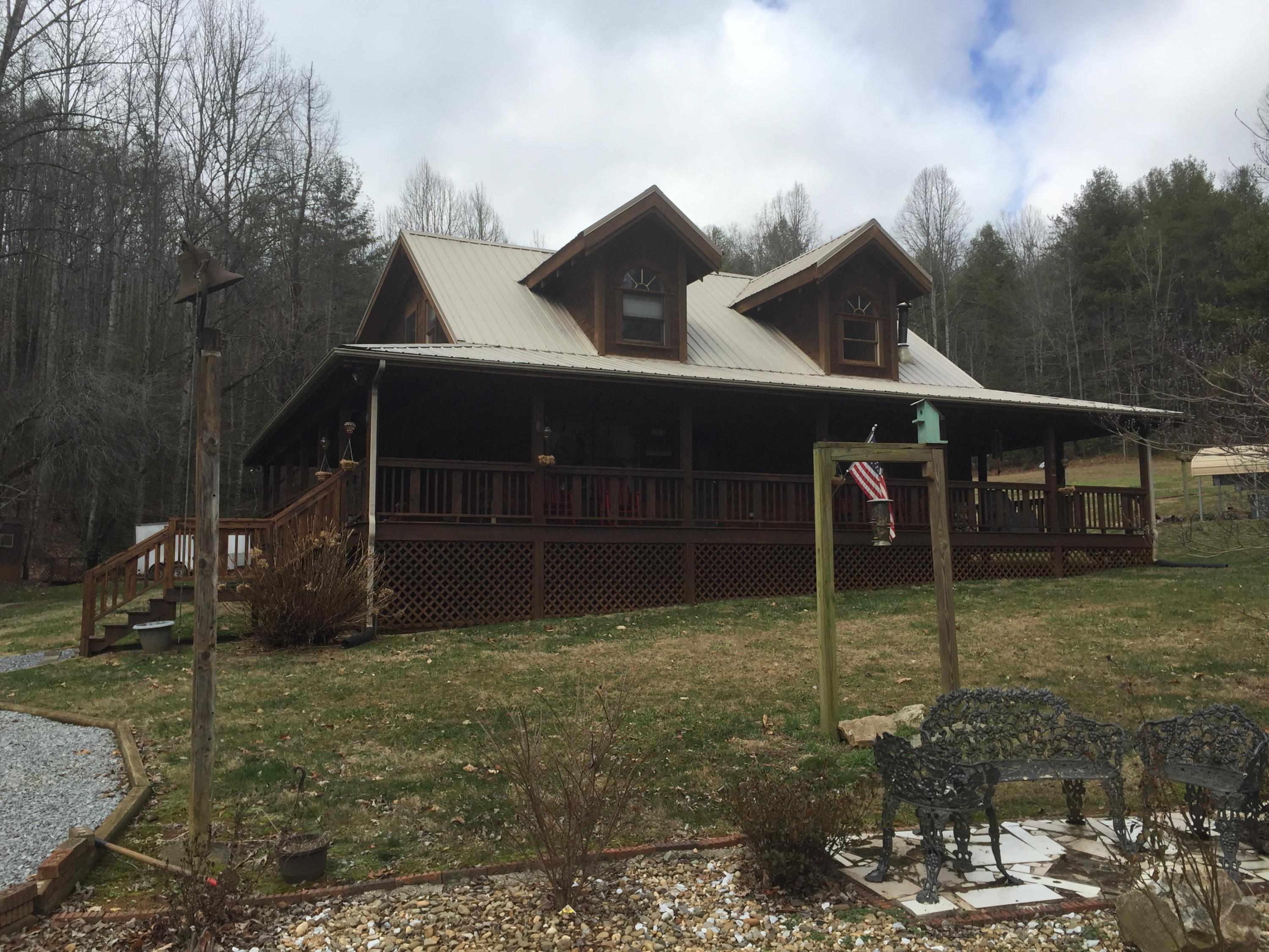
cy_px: 476
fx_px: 1063
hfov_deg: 61.7
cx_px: 634
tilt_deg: +7.2
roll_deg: +0.0
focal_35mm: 29
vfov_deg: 48.2
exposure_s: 1/1163
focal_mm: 4.15
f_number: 2.2
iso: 32
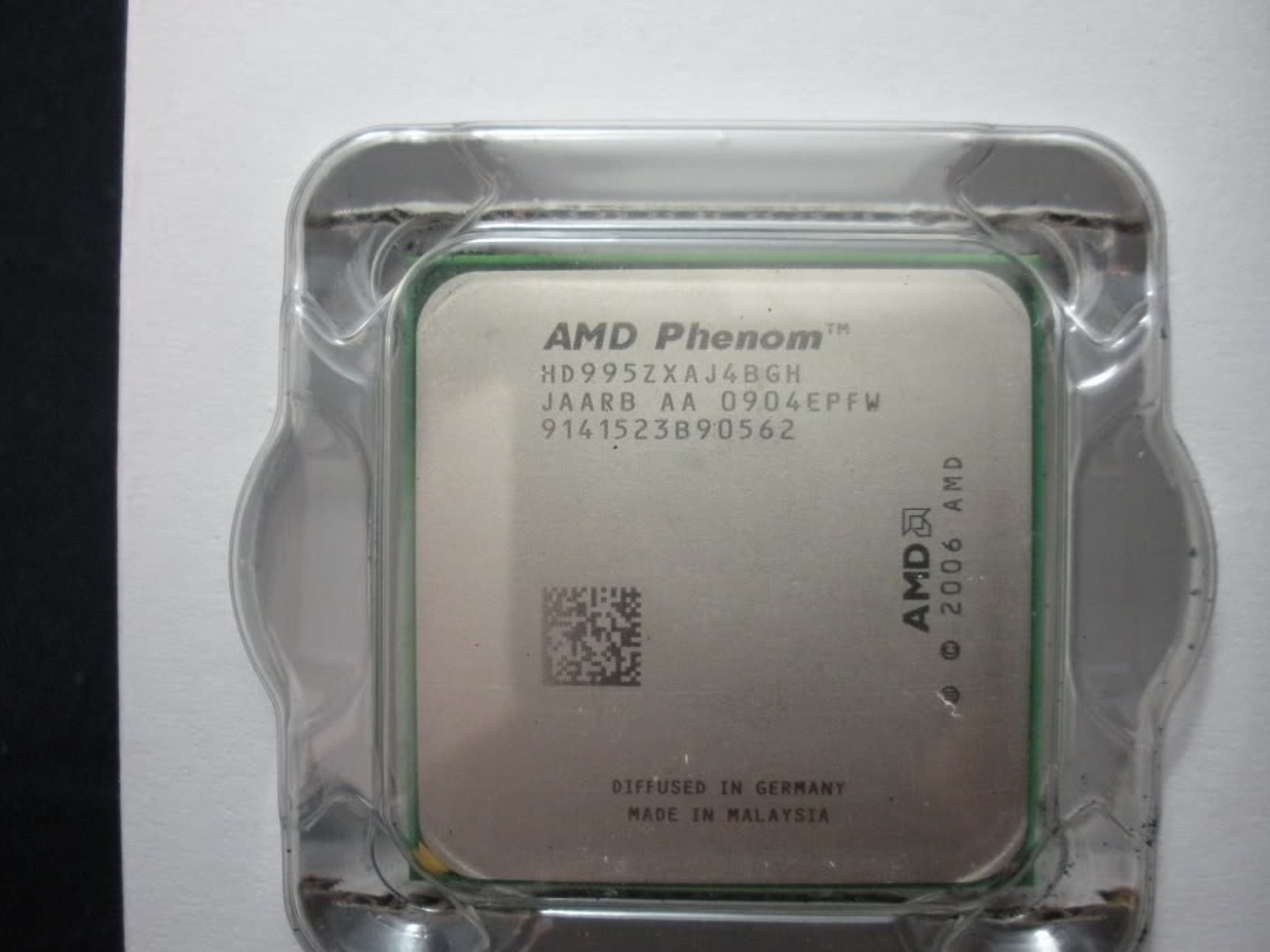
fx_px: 1431
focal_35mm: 39
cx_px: 655
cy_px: 496
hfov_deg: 47.9
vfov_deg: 36.8
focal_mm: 6.3
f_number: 3.5
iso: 400
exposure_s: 1/10.3
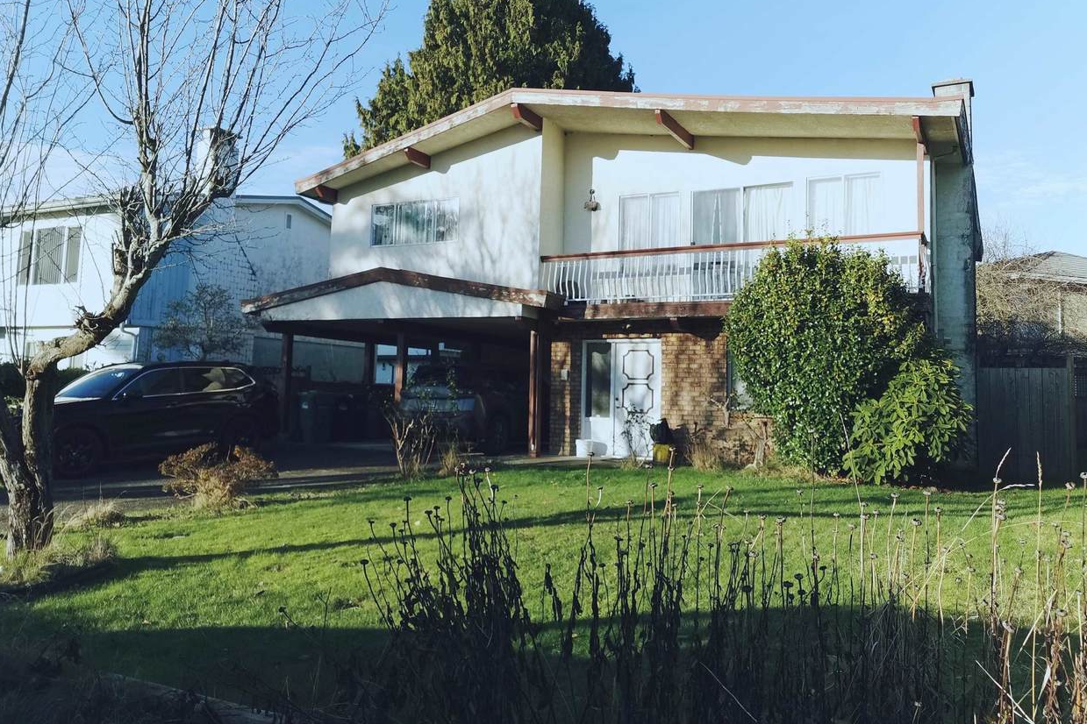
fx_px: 876
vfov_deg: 44.9
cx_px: 544
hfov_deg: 63.7
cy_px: 324
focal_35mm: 29
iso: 50
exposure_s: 1/1783
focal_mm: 5.56
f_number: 1.6
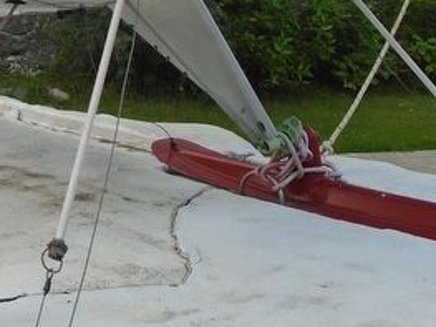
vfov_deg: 18.1
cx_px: -15
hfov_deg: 23.5
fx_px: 995
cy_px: -18
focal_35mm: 79
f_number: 3.2
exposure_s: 1/125
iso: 100
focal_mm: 4.6
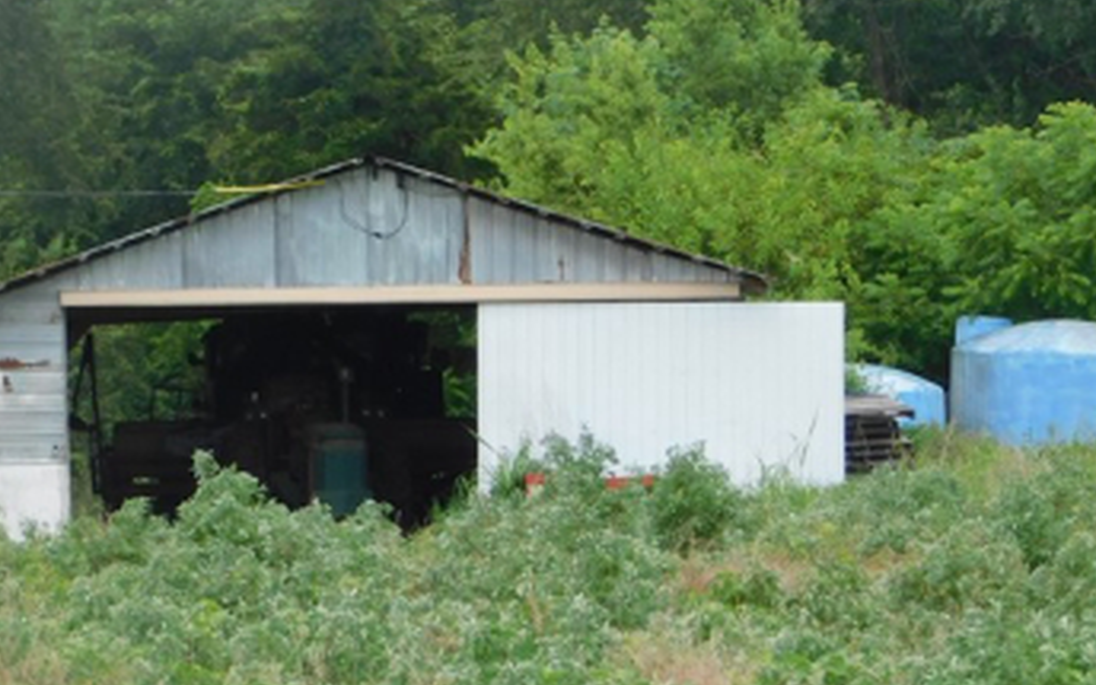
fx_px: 8214
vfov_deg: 4.8
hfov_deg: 7.6
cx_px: 292
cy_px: 239
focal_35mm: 275
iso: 125
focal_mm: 23.7
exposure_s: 1/30
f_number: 5
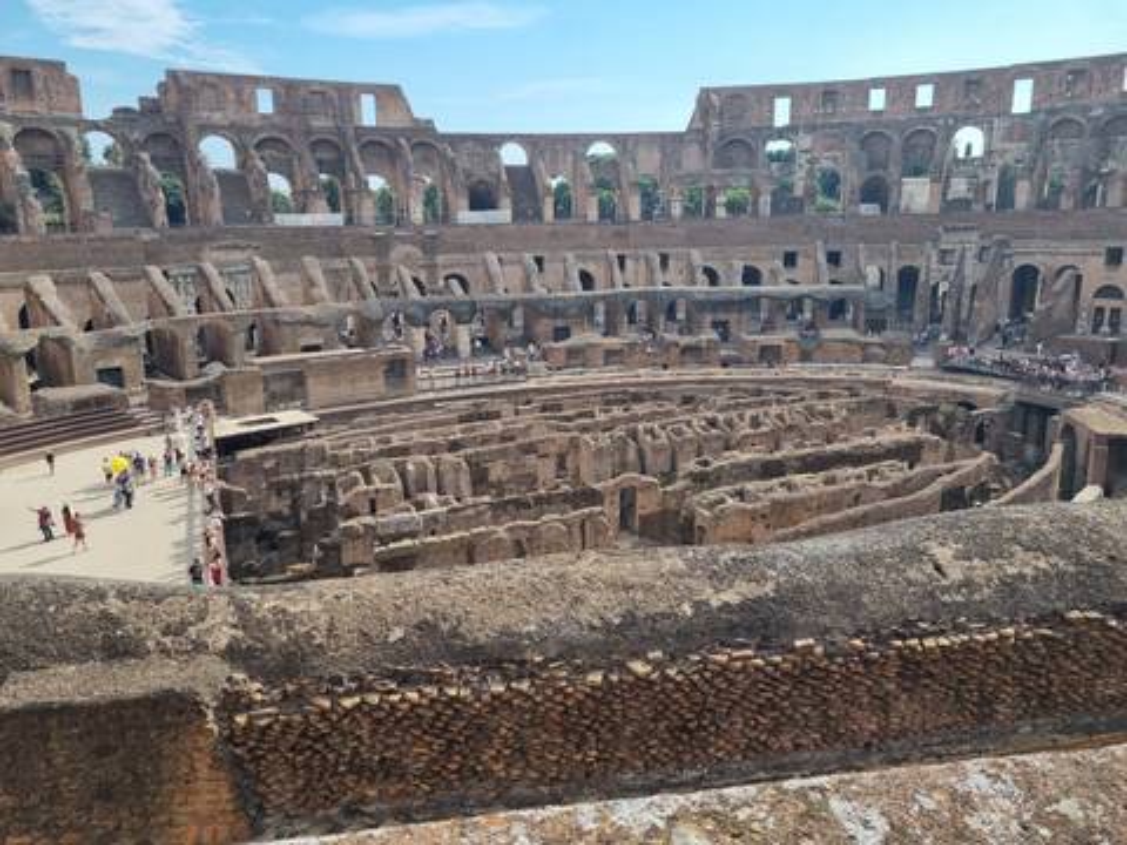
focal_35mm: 26
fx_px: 846
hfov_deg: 67.3
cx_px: 564
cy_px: 422
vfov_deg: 53.1
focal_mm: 5.4
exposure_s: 1/2824
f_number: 1.8
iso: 50
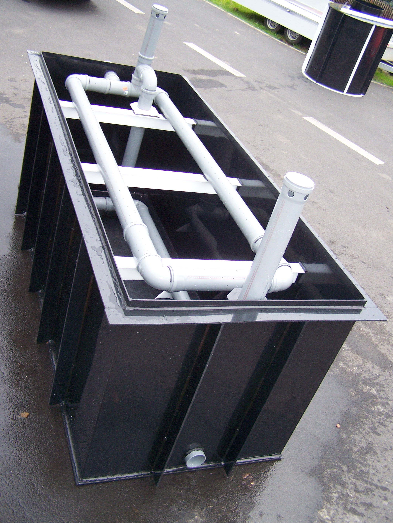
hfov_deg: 37.8
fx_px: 575
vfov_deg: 48.9
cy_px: 262
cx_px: 196
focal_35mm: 38
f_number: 2.8
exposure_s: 1/80
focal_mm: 6.3
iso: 160
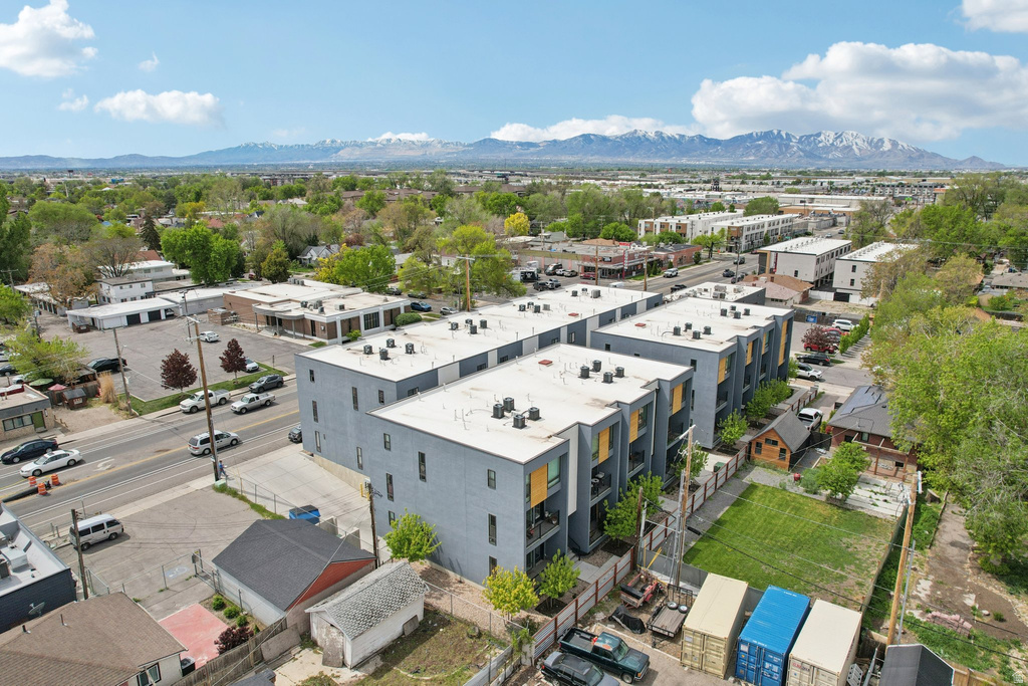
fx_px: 628
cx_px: 514
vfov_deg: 57.2
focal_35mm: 22
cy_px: 343
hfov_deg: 78.6
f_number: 2.8
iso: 130
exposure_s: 1/3200
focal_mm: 8.4
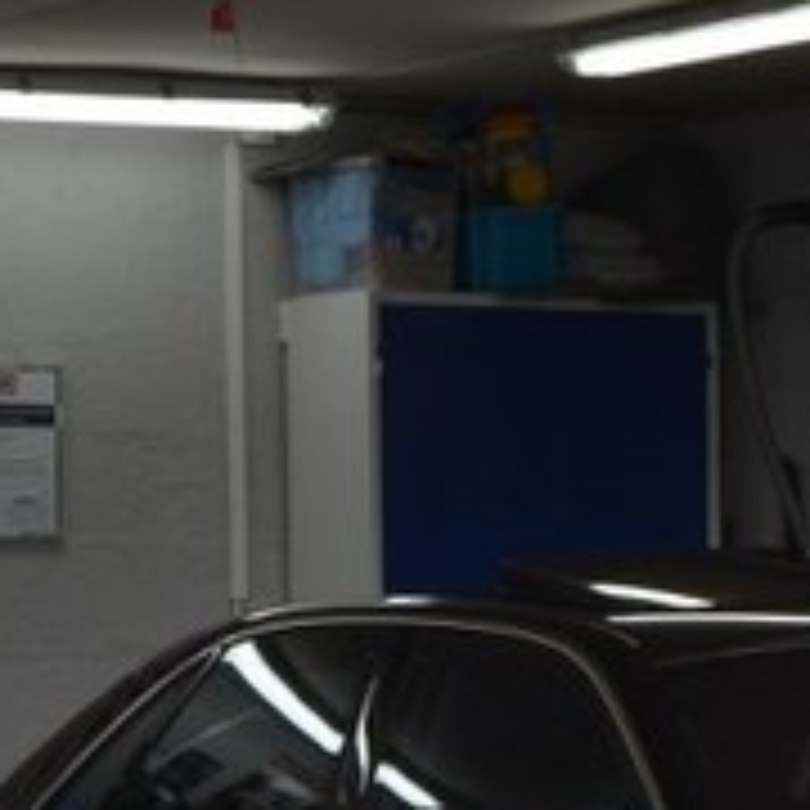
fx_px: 4406
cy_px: 898
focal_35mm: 166
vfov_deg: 10.4
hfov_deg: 10.5
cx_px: 482
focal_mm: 23
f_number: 5.6
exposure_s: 1/125
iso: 200
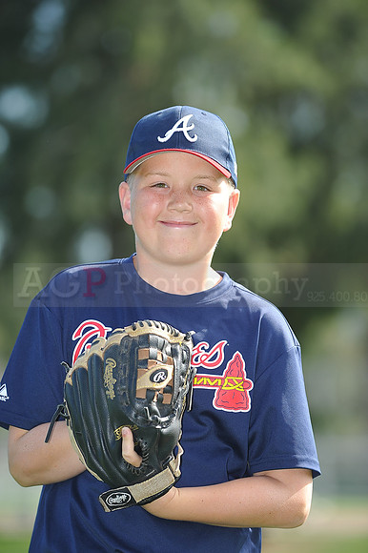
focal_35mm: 200
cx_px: 184
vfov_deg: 10.3
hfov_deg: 6.9
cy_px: 276
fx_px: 3070
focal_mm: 200
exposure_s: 1/500
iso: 200
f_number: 4.5
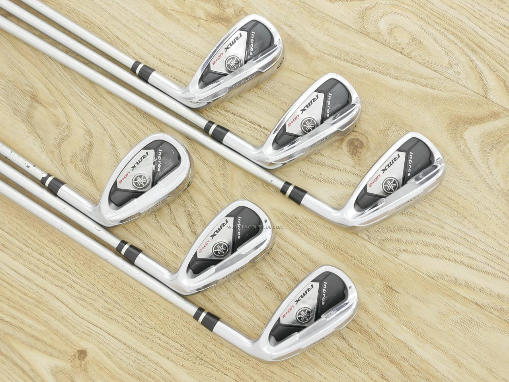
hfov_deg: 38.2
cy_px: 191
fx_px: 735
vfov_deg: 29.1
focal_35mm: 50
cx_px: 254
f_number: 4.5
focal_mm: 25
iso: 1600
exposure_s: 1/40
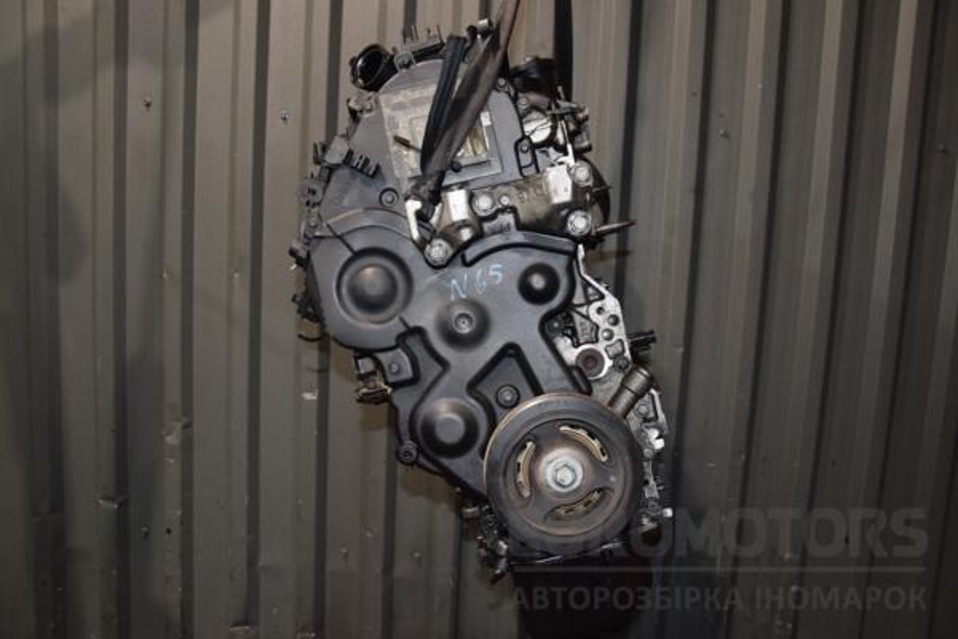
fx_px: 718
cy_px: 320
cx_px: 479
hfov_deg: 67.4
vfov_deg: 47.9
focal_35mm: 27
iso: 800
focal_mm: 18
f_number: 5
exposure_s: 1/60
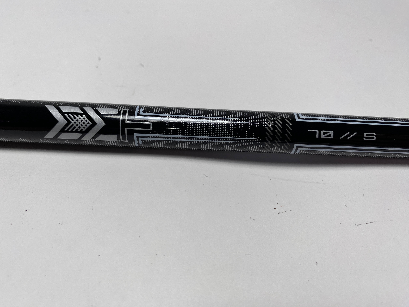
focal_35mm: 25
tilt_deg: -50.0
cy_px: 154
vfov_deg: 54.9
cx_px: 204
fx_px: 295
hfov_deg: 69.4
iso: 32
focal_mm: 4.25
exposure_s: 1/585
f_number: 1.8
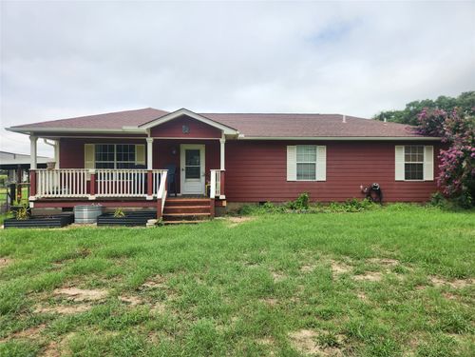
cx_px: 238
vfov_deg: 58.9
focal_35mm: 23
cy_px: 178
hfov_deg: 73.9
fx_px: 316
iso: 20
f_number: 1.8
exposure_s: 1/1819
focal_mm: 5.4
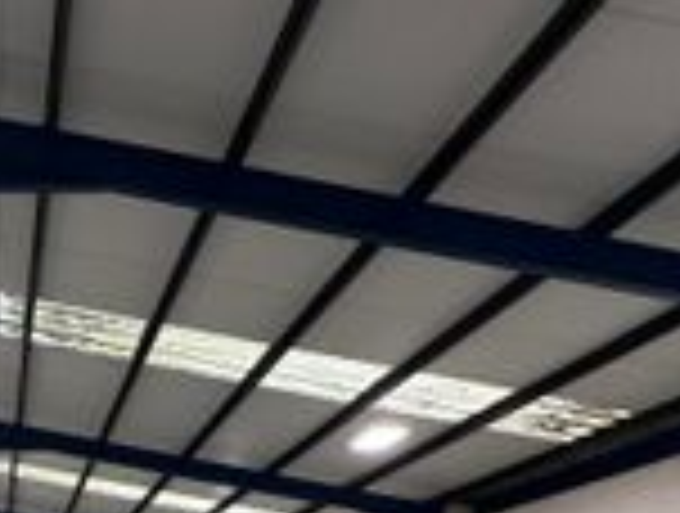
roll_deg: -0.9
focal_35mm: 37
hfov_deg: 43.0
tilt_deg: +0.3
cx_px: 0
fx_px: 729
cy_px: 670
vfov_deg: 30.4
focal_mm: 2.22
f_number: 2.2
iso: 200
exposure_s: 1/50
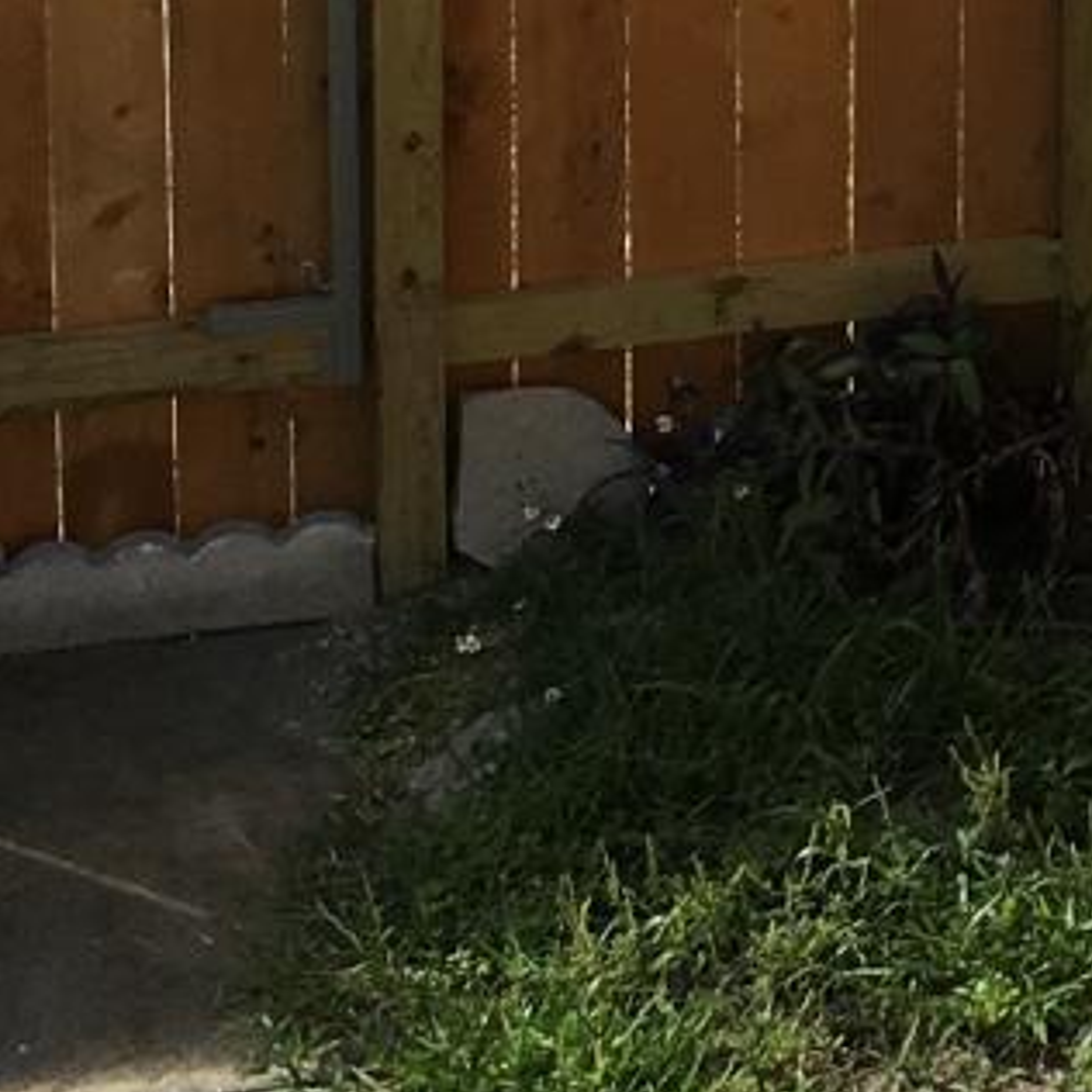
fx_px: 5782
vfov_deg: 10.3
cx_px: 1704
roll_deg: -3.4
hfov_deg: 10.4
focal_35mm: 162
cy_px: -784
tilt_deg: -18.6
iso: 25
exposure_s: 1/1131
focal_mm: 4.15
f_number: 2.2
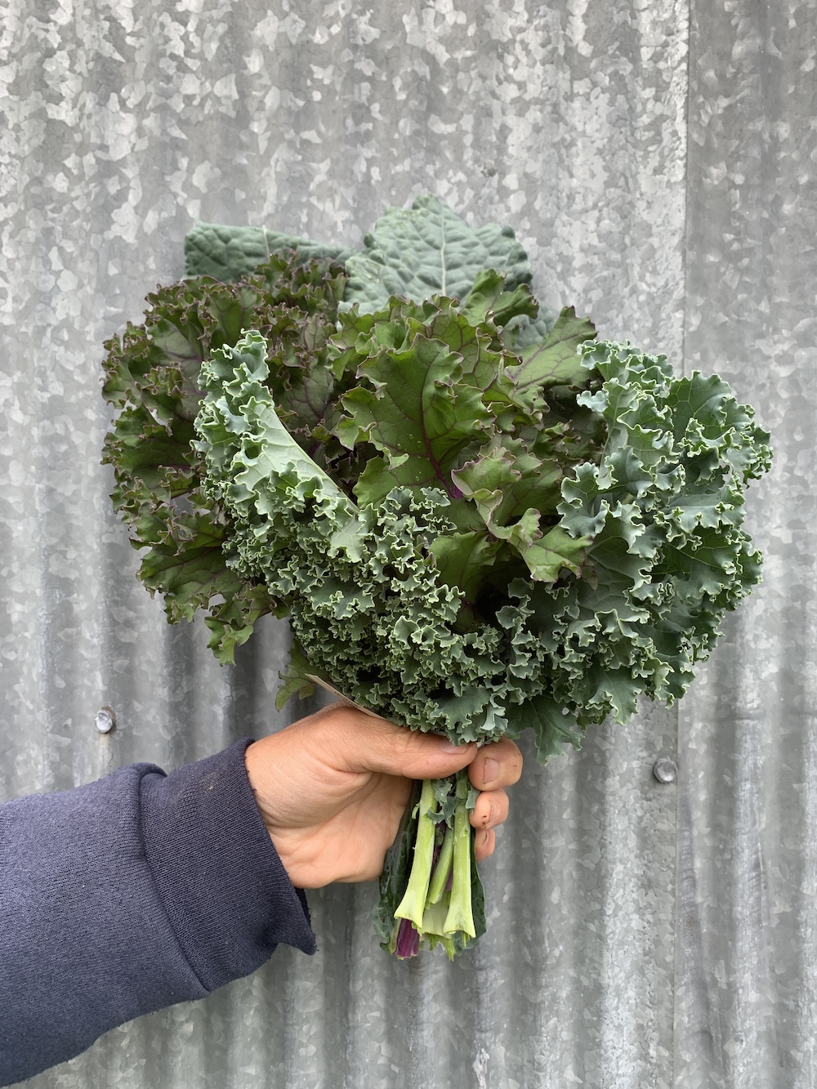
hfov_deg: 53.1
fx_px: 818
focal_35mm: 26
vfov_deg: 67.3
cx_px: 408
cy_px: 544
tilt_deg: -4.0
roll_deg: +1.0
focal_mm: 4.25
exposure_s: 1/121
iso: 50
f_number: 1.8
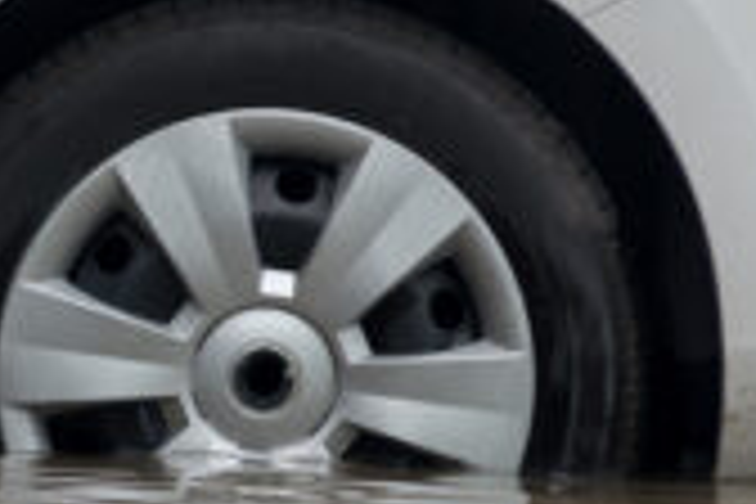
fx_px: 19192
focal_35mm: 914
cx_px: -189
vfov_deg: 1.5
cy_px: 574
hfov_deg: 2.3
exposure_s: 1/400
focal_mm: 200
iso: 160
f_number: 4
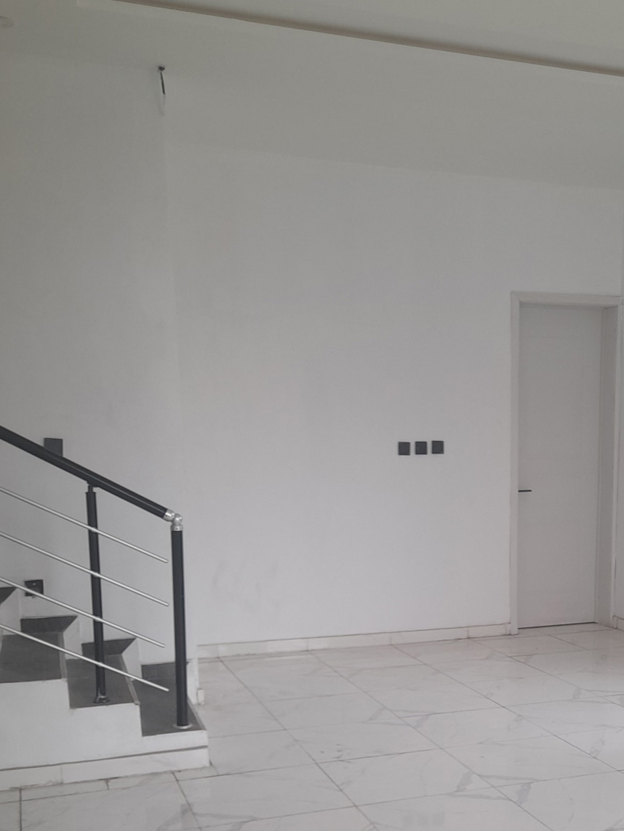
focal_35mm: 43
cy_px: 653
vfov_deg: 42.1
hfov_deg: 33.0
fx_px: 1034
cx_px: 456
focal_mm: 4.6
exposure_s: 1/50
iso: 40
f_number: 2
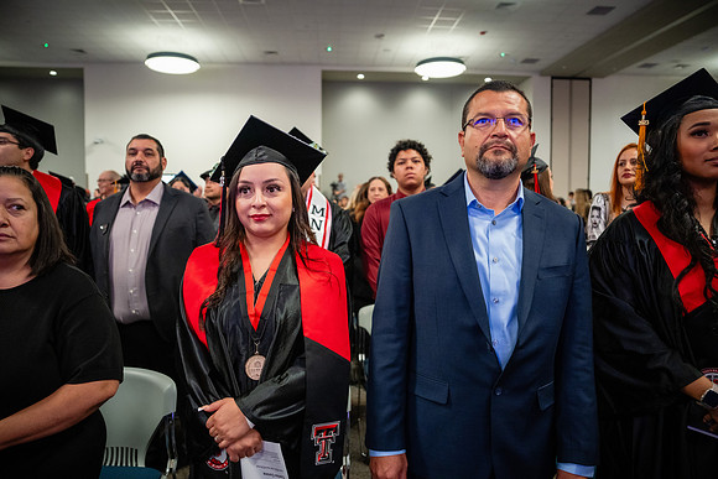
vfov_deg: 53.2
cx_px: 359
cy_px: 240
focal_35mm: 24
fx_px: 479
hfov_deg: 73.7
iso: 3200
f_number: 2.8
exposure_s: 1/160
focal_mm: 24
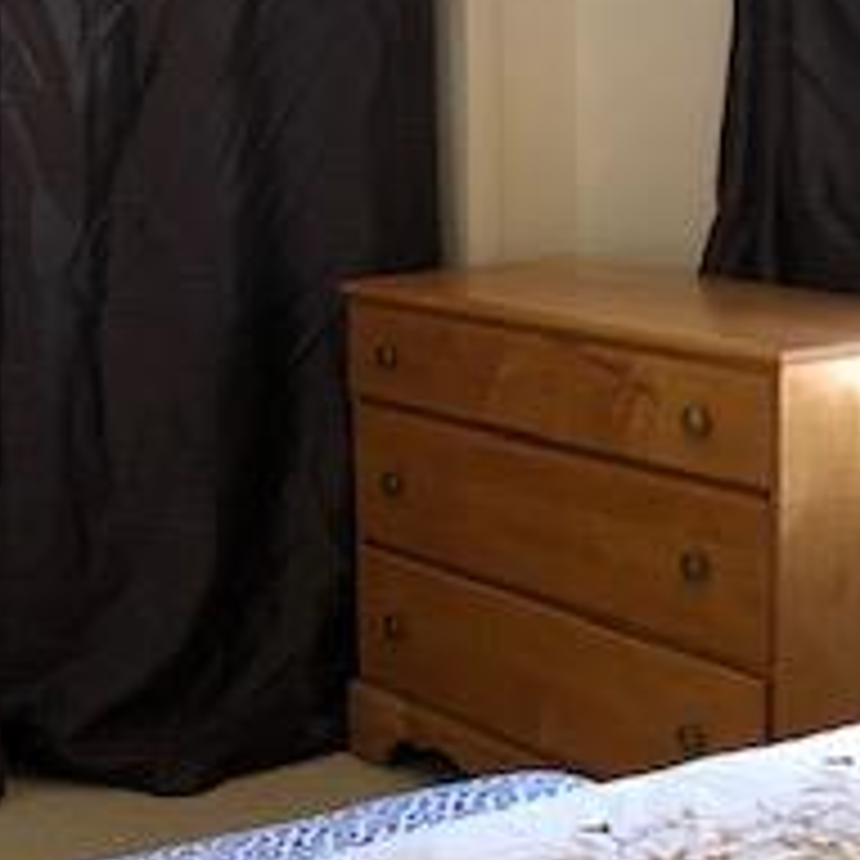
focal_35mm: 83
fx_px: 2333
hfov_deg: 19.9
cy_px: 257
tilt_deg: -7.0
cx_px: -108
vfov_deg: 20.8
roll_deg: +2.8
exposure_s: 1/15
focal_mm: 3.99
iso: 64
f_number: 1.8
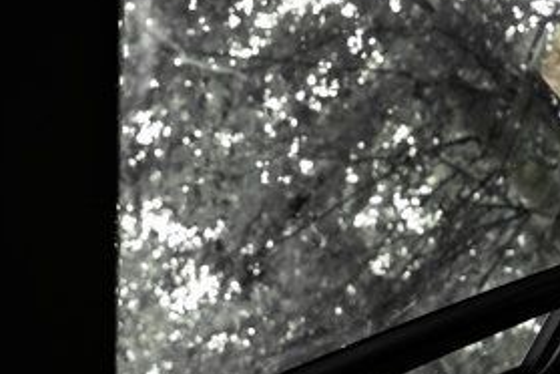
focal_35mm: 55
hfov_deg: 35.2
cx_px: 438
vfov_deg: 24.5
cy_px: 238
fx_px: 855
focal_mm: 24
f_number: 2.8
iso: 1600
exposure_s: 1/125
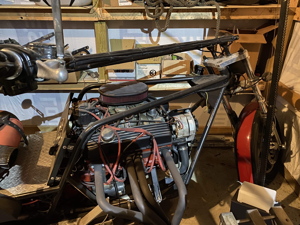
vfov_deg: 53.1
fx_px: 225
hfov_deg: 67.3
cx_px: 150
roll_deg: +0.0
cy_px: 112
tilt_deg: -26.9
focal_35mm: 26
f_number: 1.8
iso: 500
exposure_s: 1/9
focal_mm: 4.25
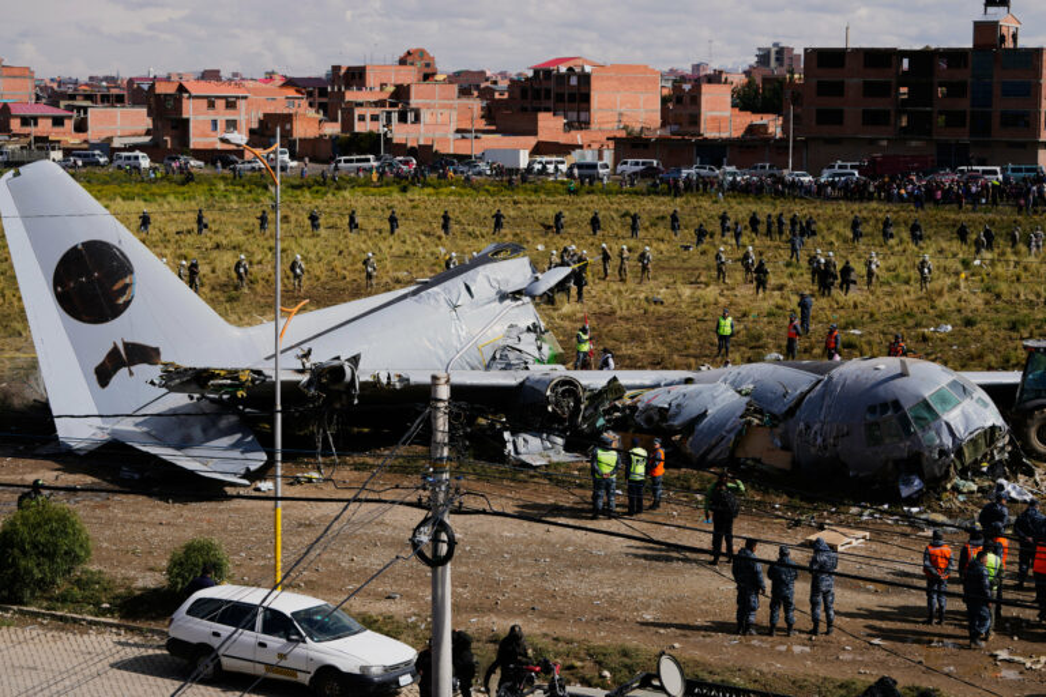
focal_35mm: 70
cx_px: 523
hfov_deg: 28.8
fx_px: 2034
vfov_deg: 19.5
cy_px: 348
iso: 50
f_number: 4.5
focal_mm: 70
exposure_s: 1/640
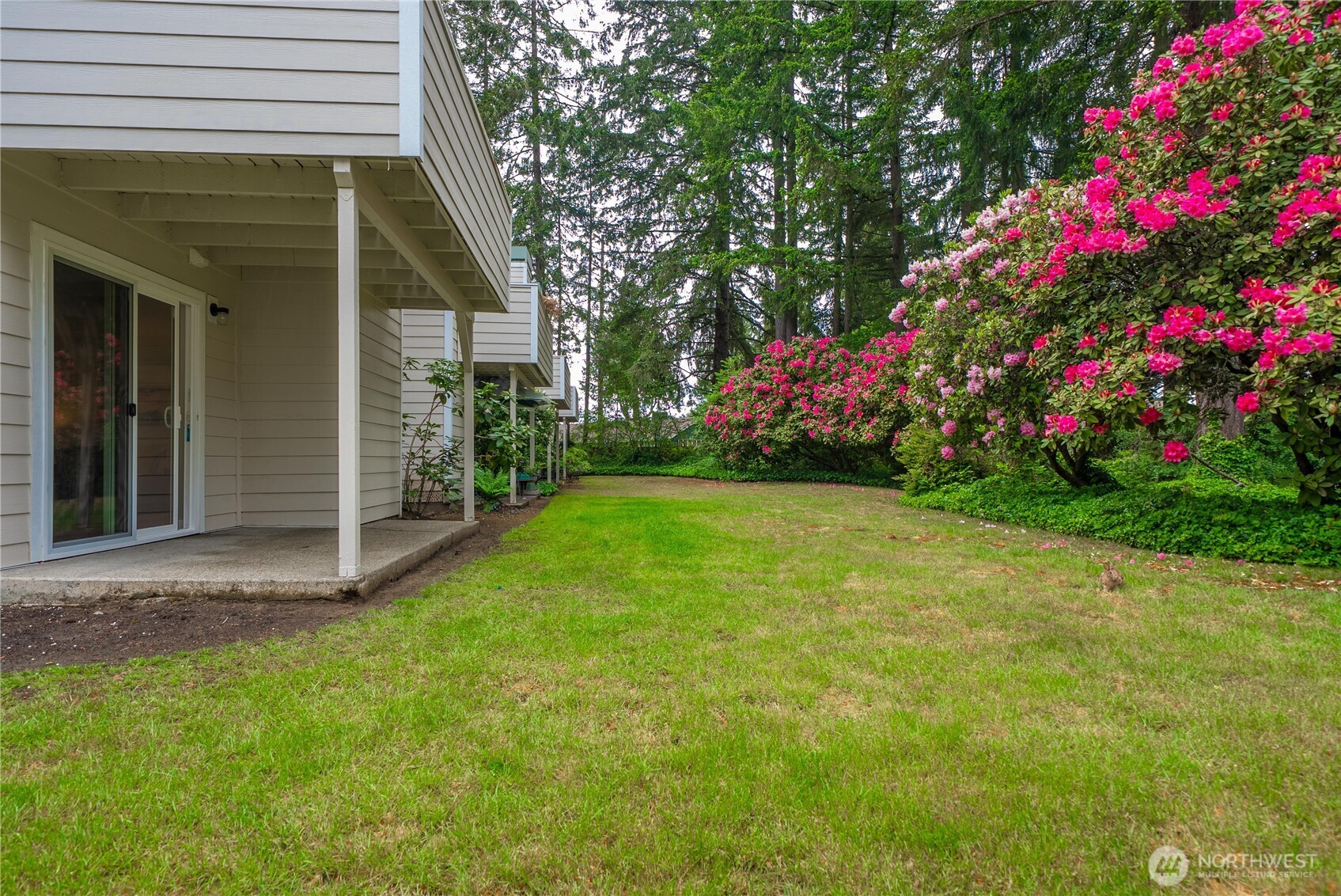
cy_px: 448
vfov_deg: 64.6
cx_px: 670
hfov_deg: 86.9
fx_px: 708
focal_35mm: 19
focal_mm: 19
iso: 160
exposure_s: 1/30
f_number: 7.1
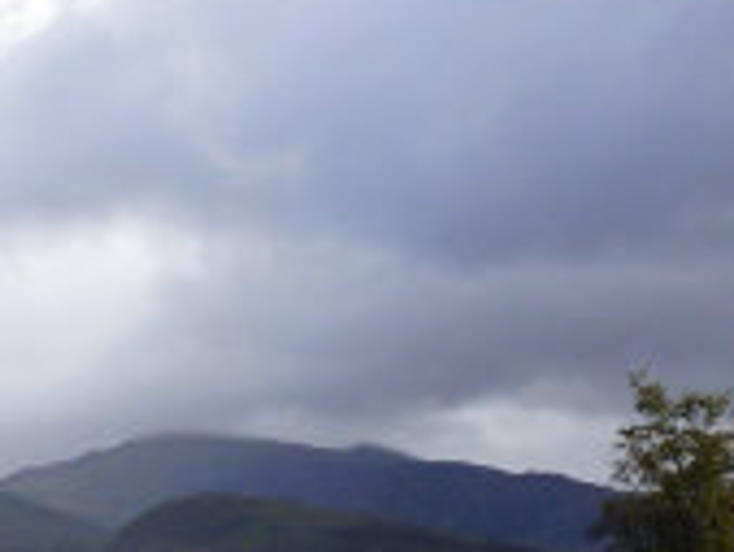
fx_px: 2313
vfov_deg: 12.6
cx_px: -730
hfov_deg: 14.8
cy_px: 919
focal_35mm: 109
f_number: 14
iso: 100
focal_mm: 16
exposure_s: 1/80
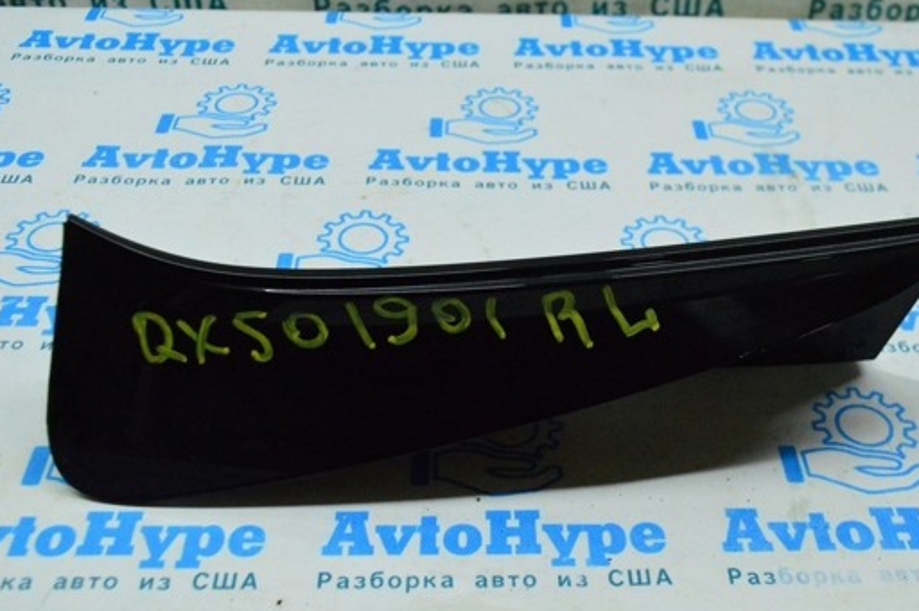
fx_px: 1147
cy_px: 292
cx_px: 510
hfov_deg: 43.6
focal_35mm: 45
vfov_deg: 29.8
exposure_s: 1/640
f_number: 6.3
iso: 6400
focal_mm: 24
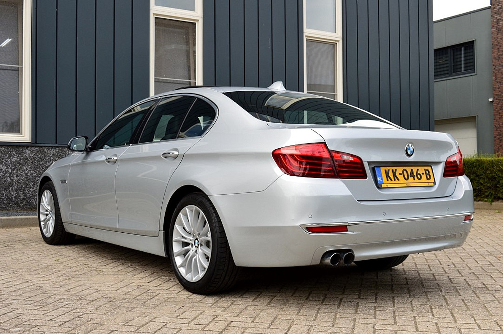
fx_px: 628
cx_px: 252
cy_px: 167
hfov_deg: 43.6
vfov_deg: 29.8
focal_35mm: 45
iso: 400
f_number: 10
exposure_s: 1/200
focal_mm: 30
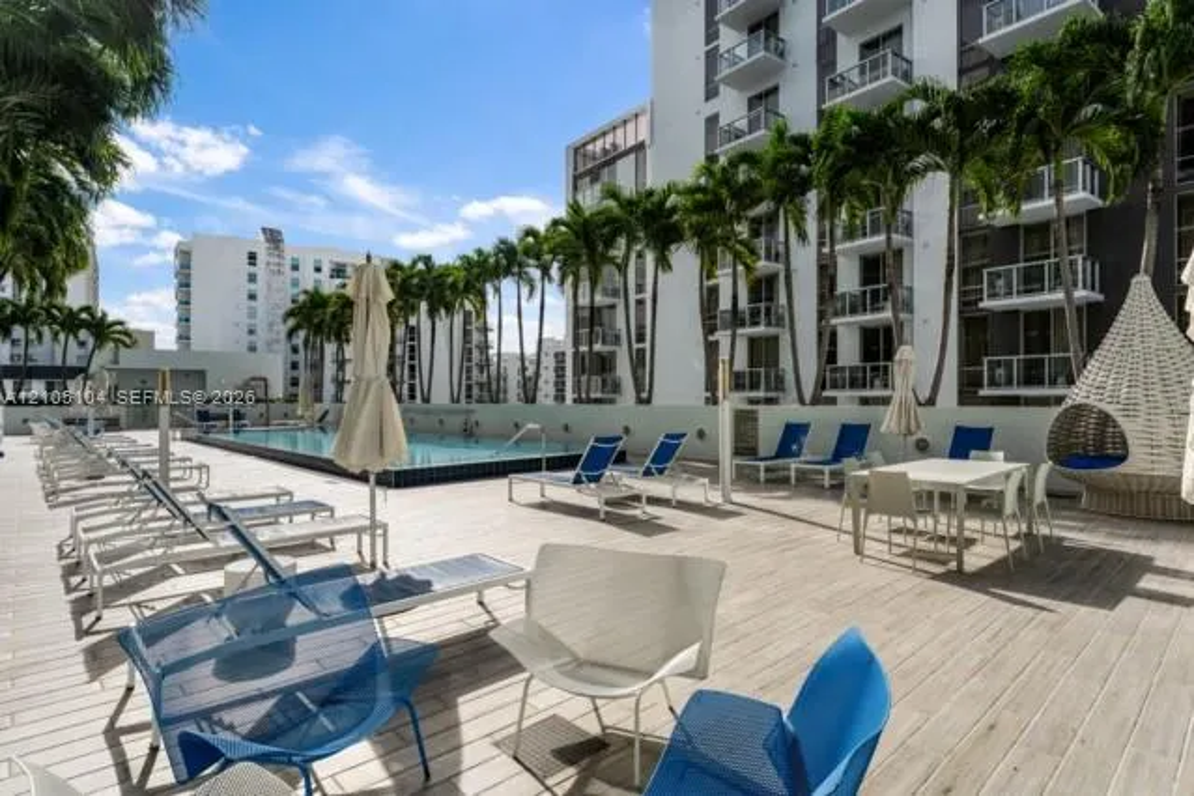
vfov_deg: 65.7
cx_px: 597
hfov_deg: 88.1
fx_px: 617
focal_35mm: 19
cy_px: 398
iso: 200
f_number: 11
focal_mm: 18.6
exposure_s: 1/250
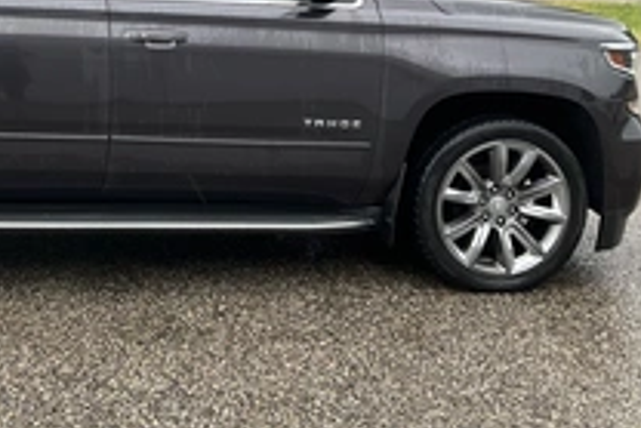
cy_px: 49
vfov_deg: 22.9
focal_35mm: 58
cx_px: 89
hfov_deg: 33.0
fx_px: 1033
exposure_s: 1/216
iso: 20
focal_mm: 3
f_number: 1.8
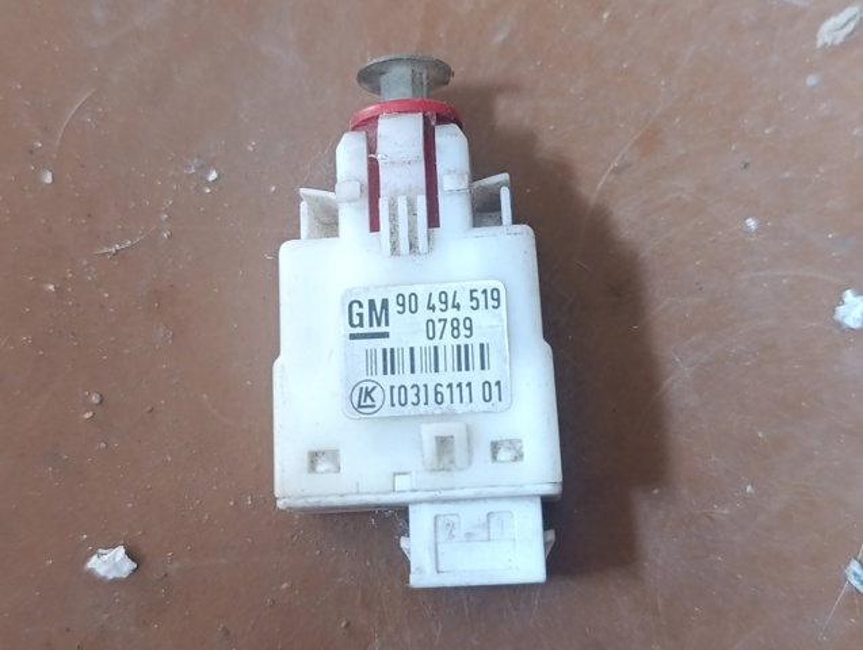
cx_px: 432
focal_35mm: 46
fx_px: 1149
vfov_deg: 31.6
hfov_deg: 41.2
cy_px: 325
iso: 1250
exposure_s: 1/50
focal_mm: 6.14
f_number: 1.6
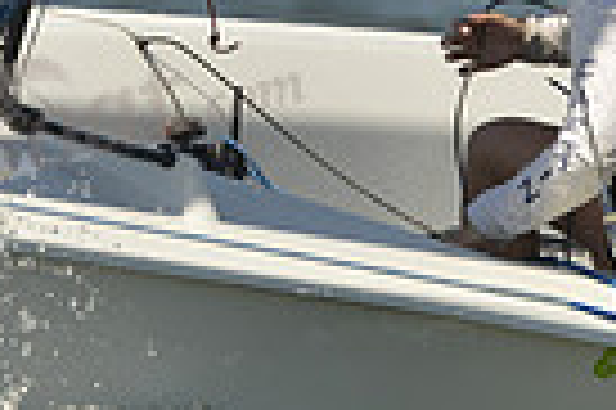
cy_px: 322
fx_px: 29020
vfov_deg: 0.8
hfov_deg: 1.2
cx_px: 540
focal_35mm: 1698
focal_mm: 400
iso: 280
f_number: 8
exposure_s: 1/1600
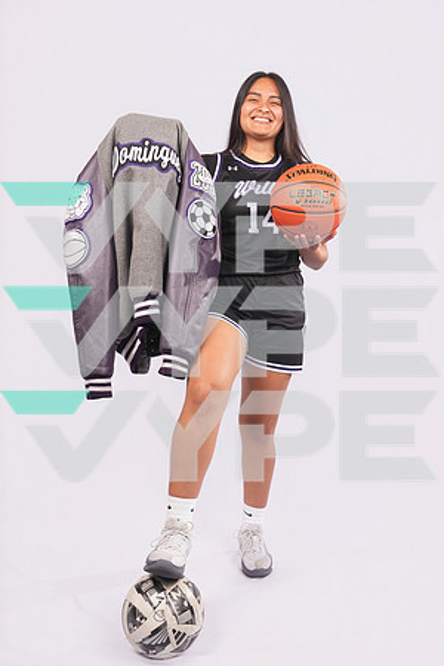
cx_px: 222
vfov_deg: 53.1
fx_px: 666
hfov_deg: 36.9
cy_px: 333
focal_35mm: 36
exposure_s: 1/200
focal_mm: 36
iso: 160
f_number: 7.1
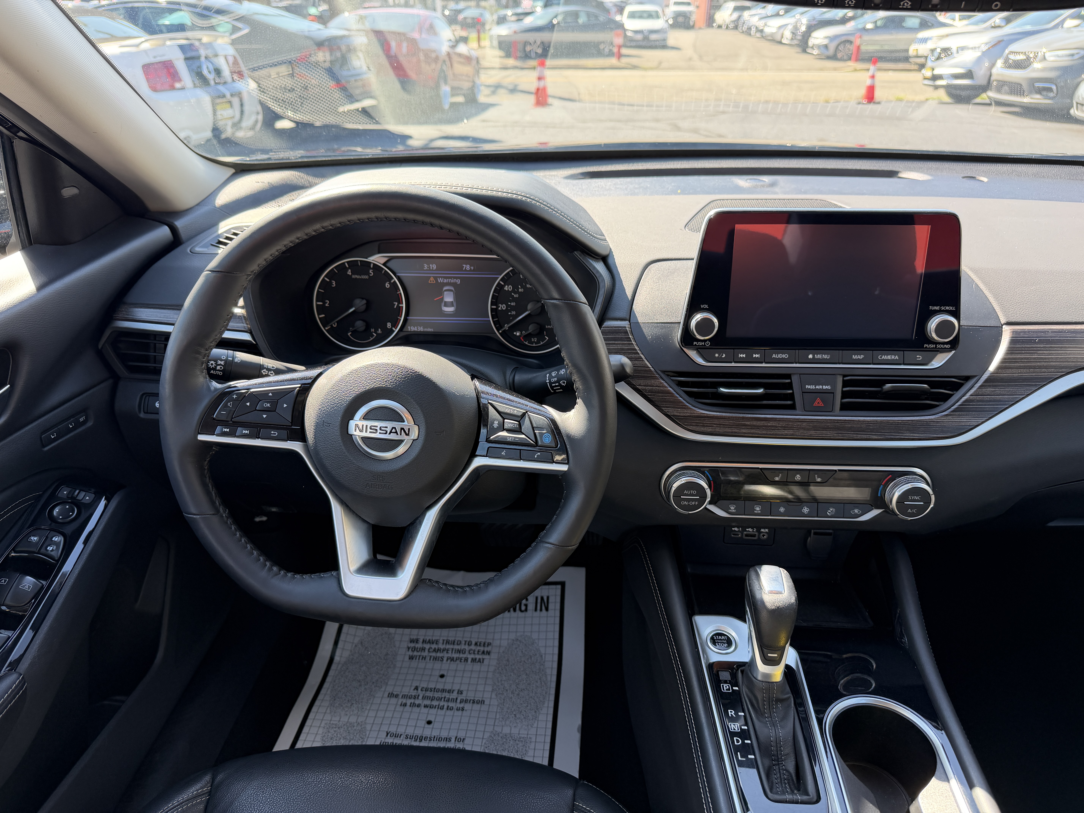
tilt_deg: -27.1
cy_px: 406
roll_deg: -0.1
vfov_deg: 56.8
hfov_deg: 71.6
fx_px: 752
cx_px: 542
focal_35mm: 24
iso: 80
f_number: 1.78
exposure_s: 1/205
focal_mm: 6.76
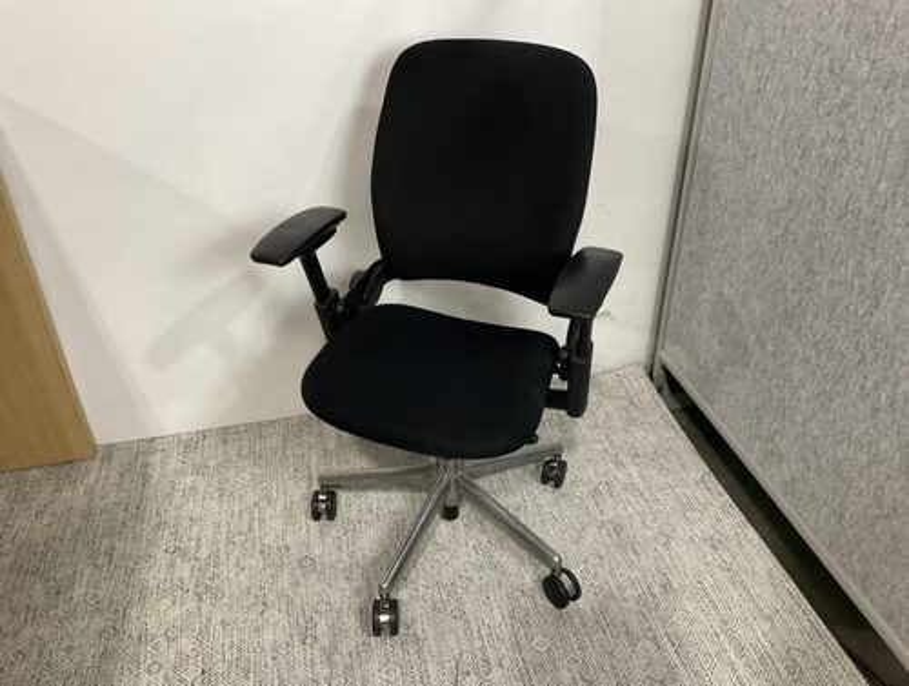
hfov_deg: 61.6
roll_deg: +0.8
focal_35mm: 29
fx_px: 763
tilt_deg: -33.1
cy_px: 343
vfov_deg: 48.4
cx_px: 454
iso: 100
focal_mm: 3
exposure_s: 1/60
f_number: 1.8
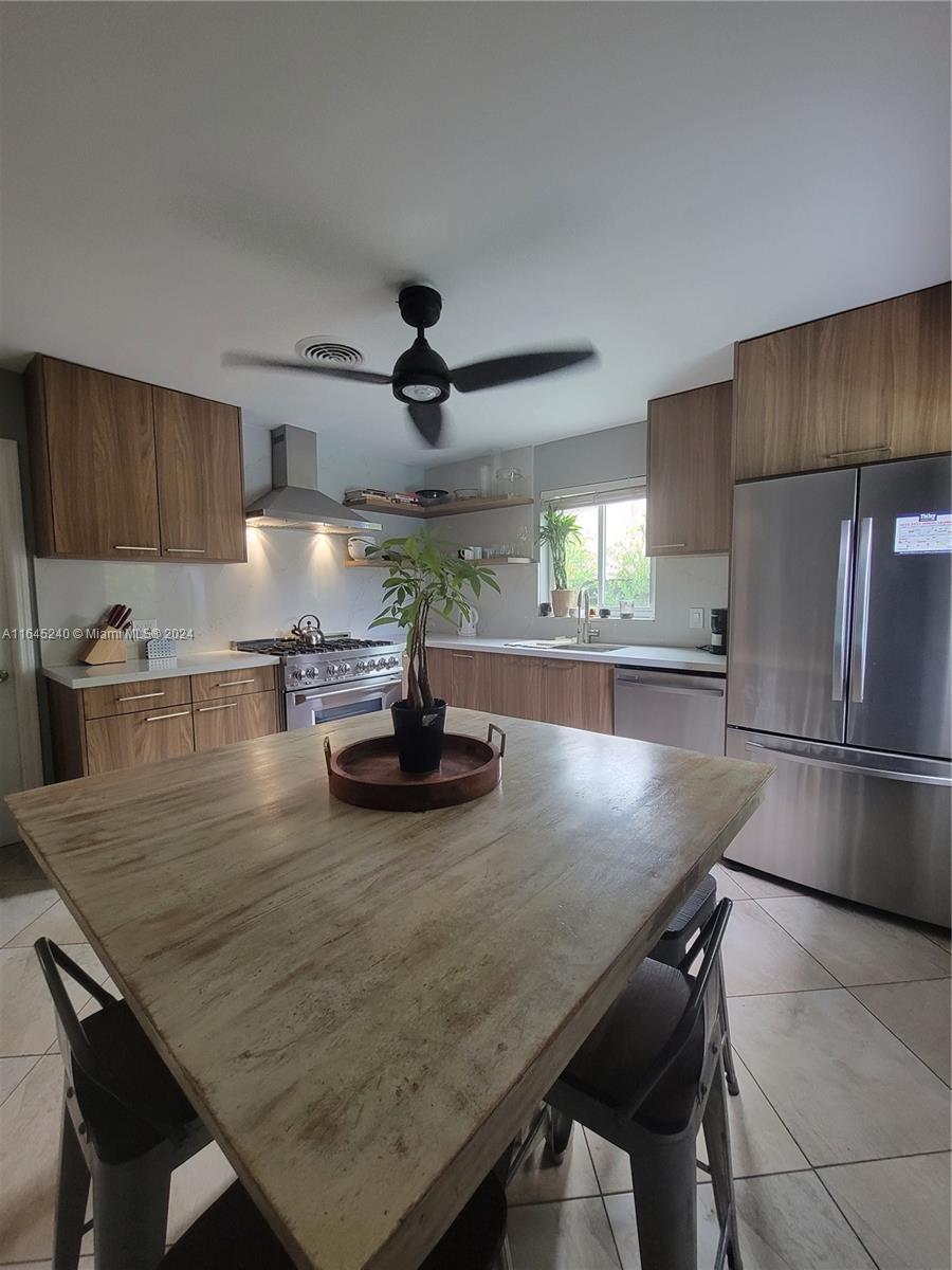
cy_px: 635
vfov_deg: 106.2
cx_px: 476
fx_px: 477
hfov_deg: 89.9
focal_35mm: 13
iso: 320
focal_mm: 2.2
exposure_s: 1/30
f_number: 2.2
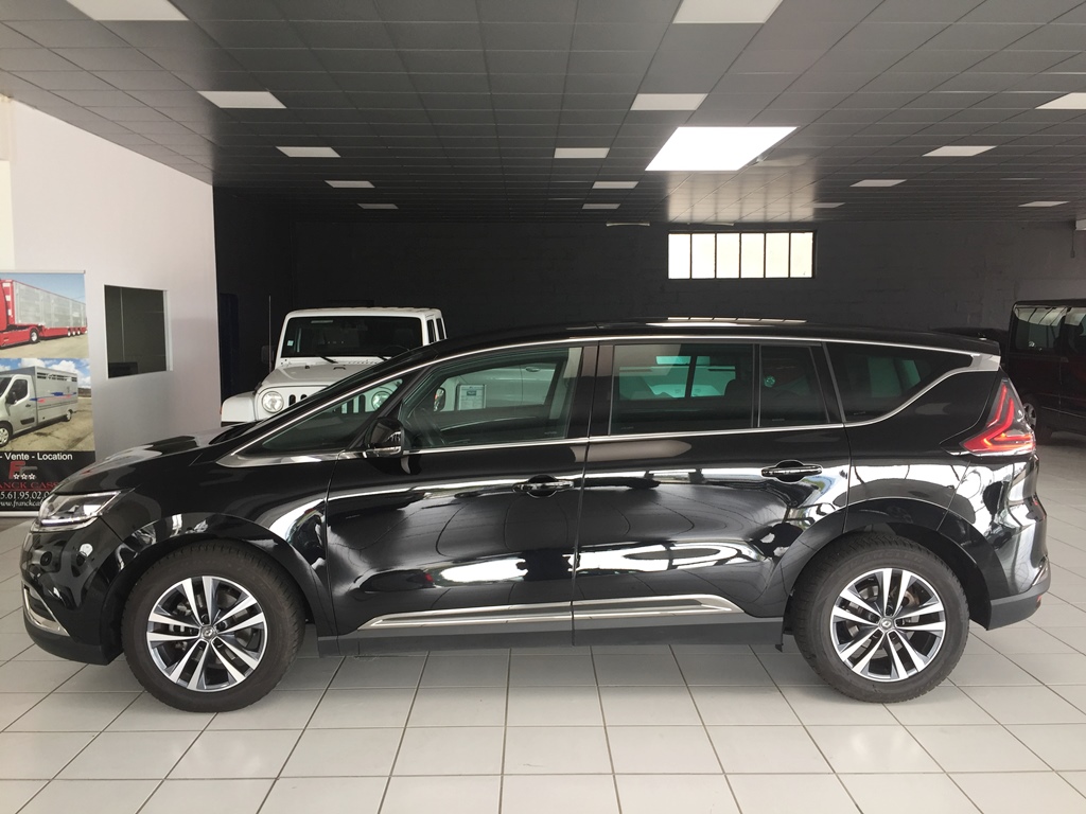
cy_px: 407
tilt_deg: -5.2
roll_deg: -1.3
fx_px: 910
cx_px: 543
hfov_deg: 61.7
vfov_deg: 48.2
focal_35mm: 29
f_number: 2.2
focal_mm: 4.15
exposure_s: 1/50
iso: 40
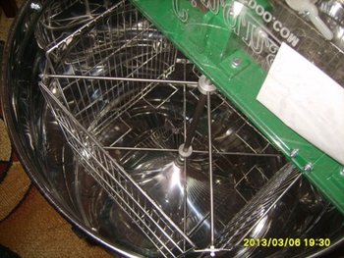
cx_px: 172
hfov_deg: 52.6
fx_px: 348
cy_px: 129
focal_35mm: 35
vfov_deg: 40.7
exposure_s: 1/30
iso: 100
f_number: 2.8
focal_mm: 7.4
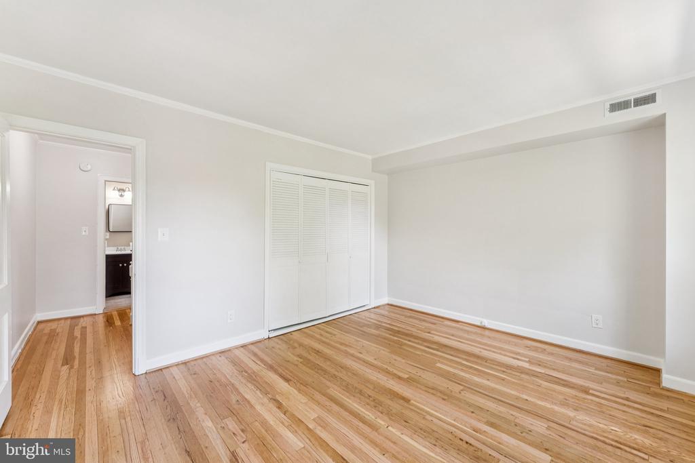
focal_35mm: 14
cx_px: 348
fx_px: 270
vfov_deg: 81.2
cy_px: 232
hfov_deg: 104.2
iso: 200
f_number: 8
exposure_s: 1/8
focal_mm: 14
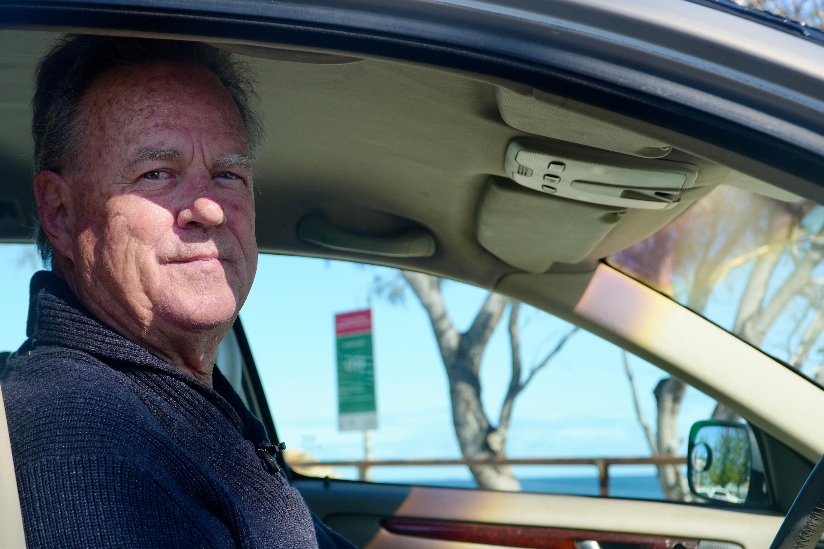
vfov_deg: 23.5
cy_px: 313
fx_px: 1319
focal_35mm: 58
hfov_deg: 34.7
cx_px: 360
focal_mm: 31
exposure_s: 1/400
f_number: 4.5
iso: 100
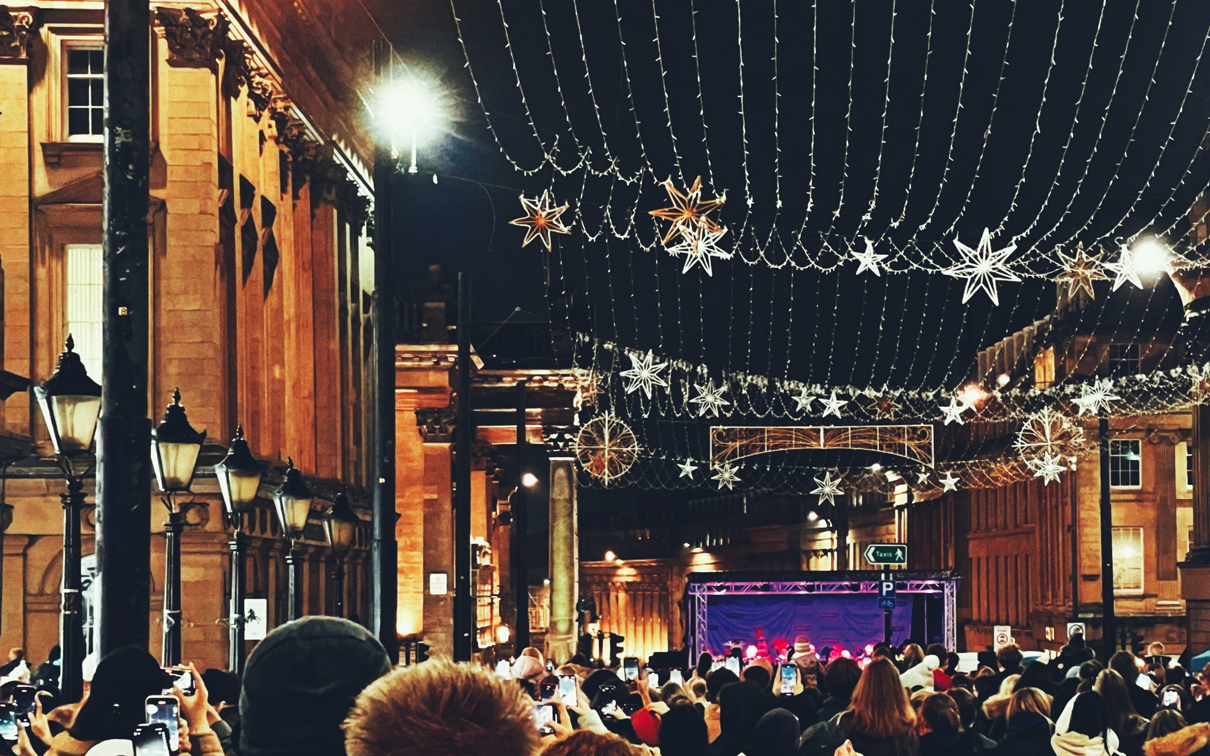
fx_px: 2737
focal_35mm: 83
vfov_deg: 15.7
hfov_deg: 24.8
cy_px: 503
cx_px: 832
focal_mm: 6
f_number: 2
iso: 1000
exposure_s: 1/25
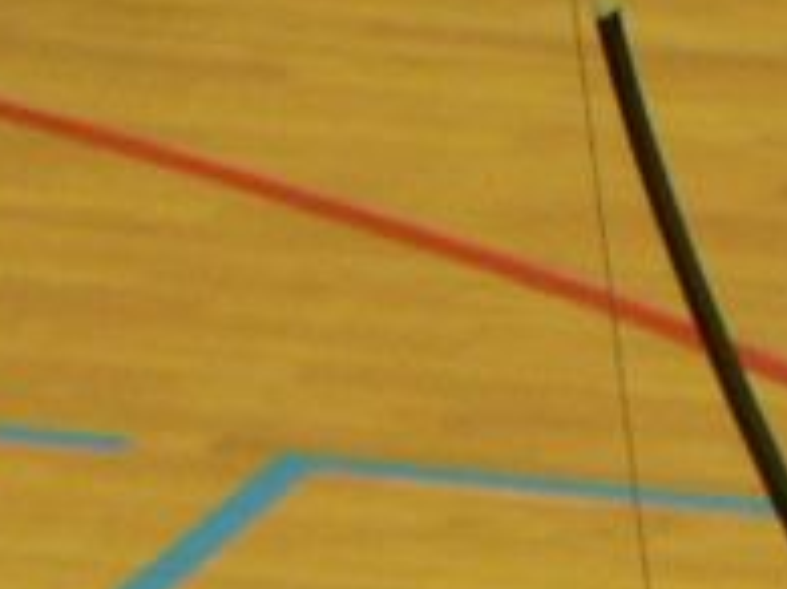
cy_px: 1795
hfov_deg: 1.9
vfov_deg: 1.4
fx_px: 23471
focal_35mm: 1033
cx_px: 1223
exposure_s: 1/30
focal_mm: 28
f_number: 3.3
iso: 150
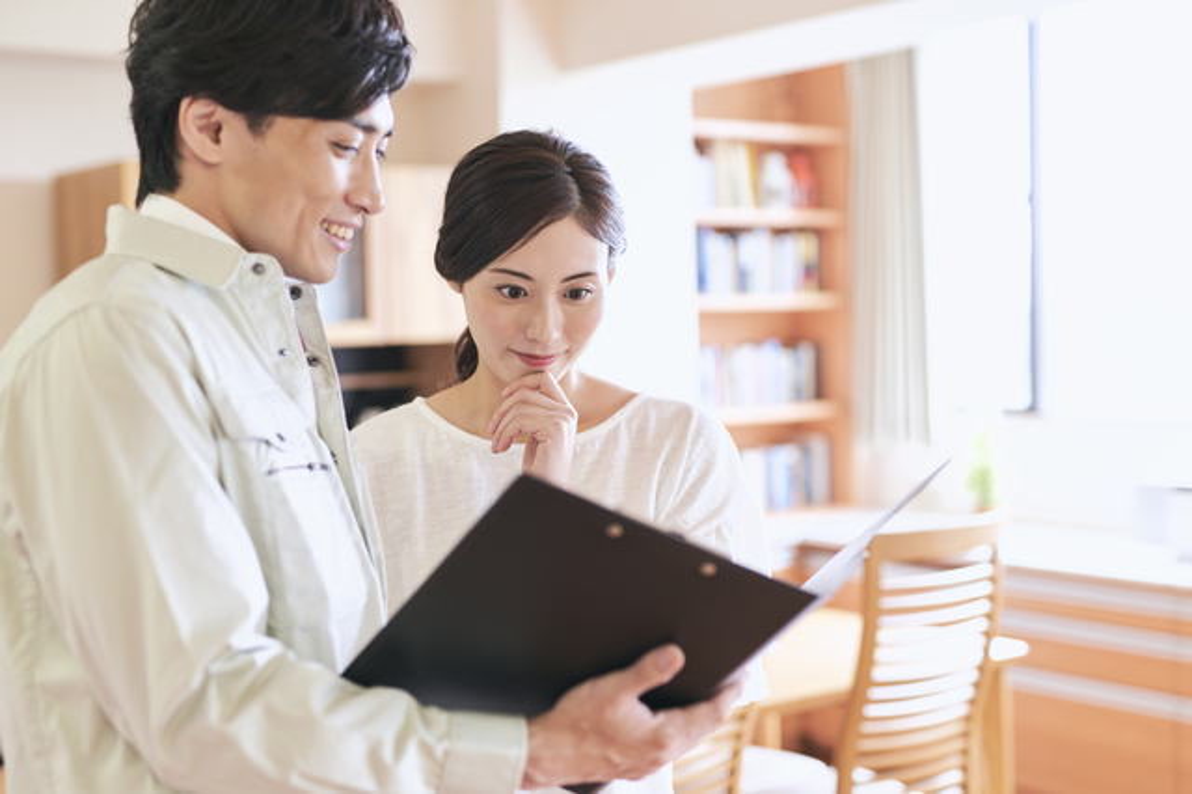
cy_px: 397
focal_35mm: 50
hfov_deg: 39.6
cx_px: 596
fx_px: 1655
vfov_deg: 27.0
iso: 200
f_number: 2
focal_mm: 50
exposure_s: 1/60
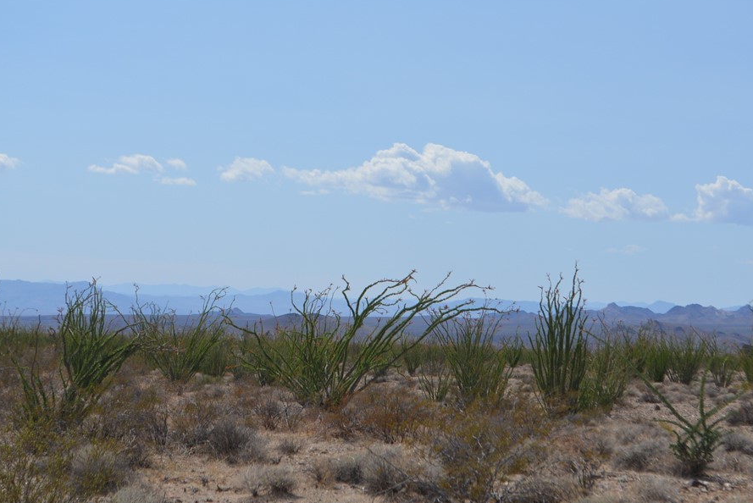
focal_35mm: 101
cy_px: 267
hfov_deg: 20.3
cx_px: 400
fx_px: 2106
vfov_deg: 13.6
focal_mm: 55
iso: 400
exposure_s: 1/2000
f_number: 8
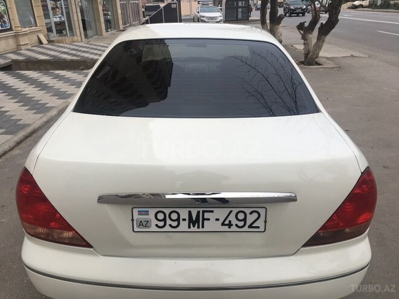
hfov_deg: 61.7
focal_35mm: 29
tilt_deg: -24.5
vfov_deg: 48.2
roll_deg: +2.2
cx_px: 200
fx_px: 334
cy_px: 150
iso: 25
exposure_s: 1/227
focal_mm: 4.15
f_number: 2.2
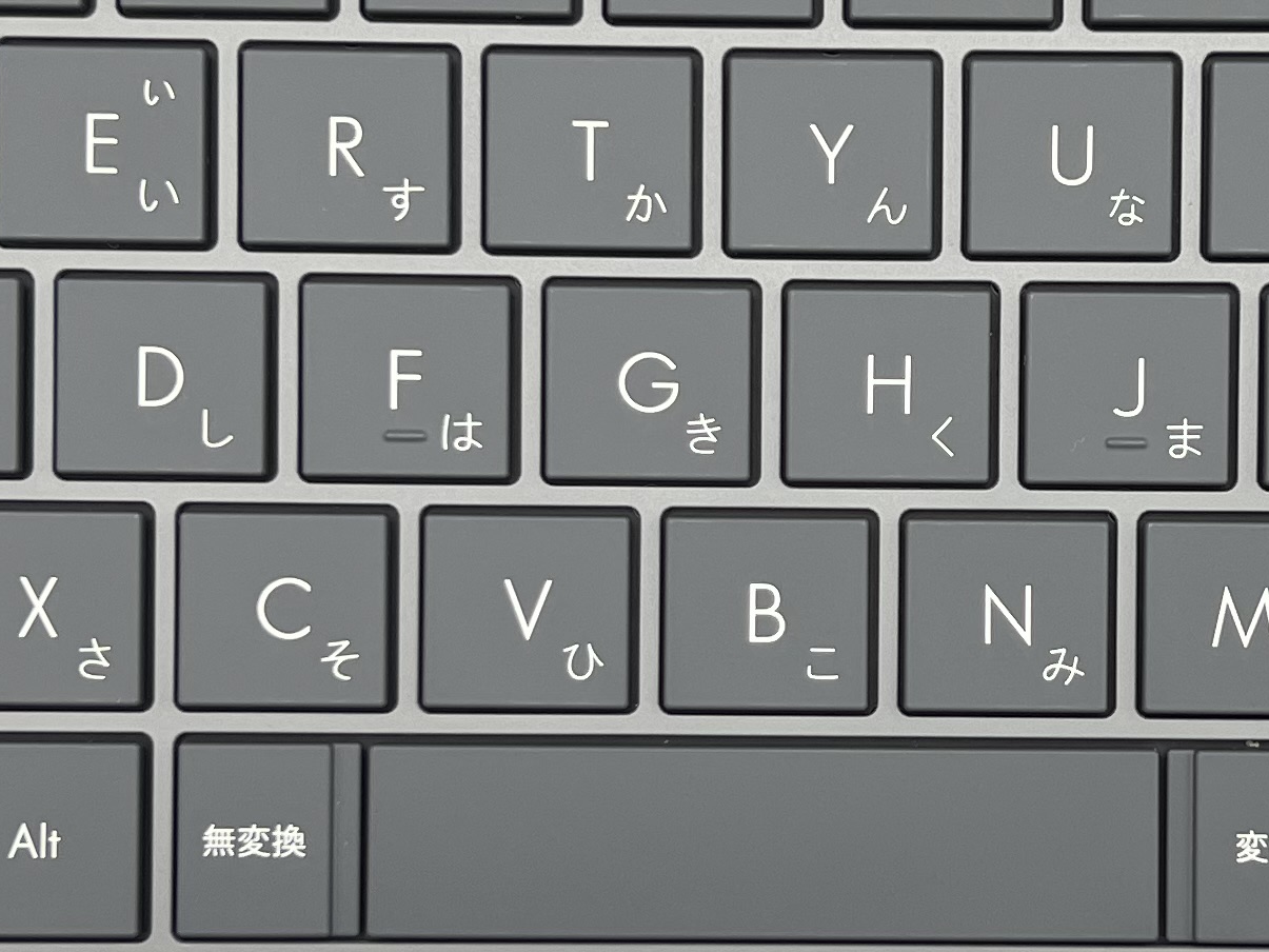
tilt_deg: -87.0
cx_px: 901
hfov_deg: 22.4
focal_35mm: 87
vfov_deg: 17.0
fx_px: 3190
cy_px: 581
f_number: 1.5
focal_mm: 5.7
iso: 40
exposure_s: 1/208
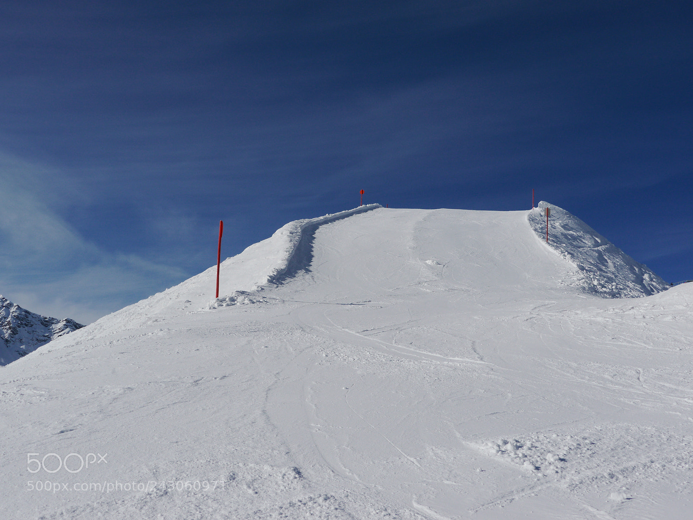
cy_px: 260
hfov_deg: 49.0
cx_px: 346
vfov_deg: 37.7
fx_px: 761
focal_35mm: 38
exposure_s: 1/1300
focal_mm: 19
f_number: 8
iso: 160
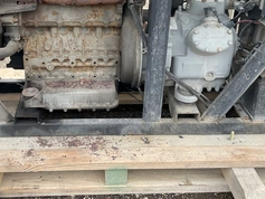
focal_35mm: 49
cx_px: 106
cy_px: 54
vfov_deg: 29.3
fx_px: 375
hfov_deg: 38.7
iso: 20
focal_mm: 3
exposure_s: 1/228
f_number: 1.8
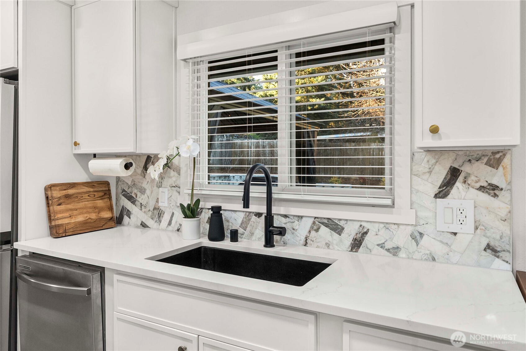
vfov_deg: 55.2
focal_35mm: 23
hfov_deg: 76.1
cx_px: 263
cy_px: 176
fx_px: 336
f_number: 7.1
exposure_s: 1/60
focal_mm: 23
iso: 125
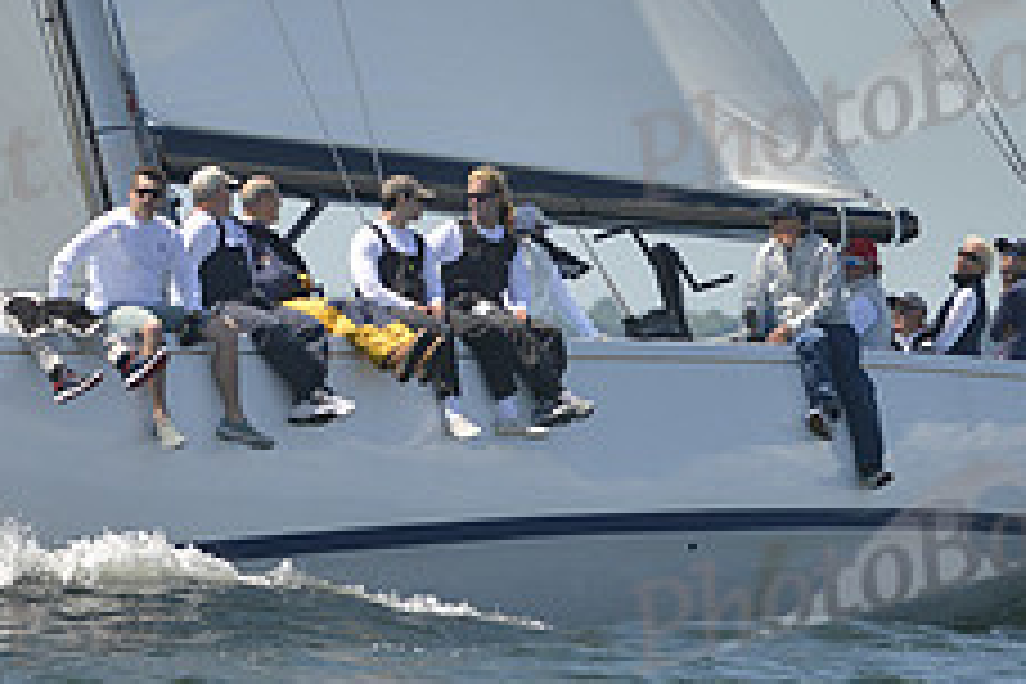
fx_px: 15218
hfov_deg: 3.9
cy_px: 385
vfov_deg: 2.6
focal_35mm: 534
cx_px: 400
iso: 280
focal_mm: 210
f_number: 4
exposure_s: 1/3200
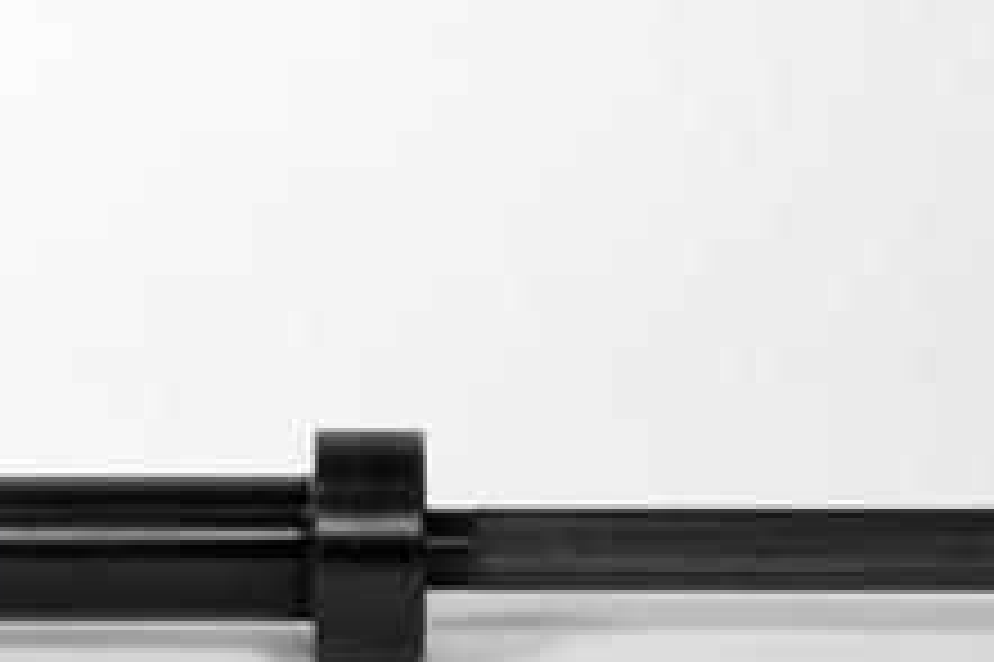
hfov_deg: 8.0
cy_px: 547
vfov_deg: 5.3
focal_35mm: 257
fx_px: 7091
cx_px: 139
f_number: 32
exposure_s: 1/125
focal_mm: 85
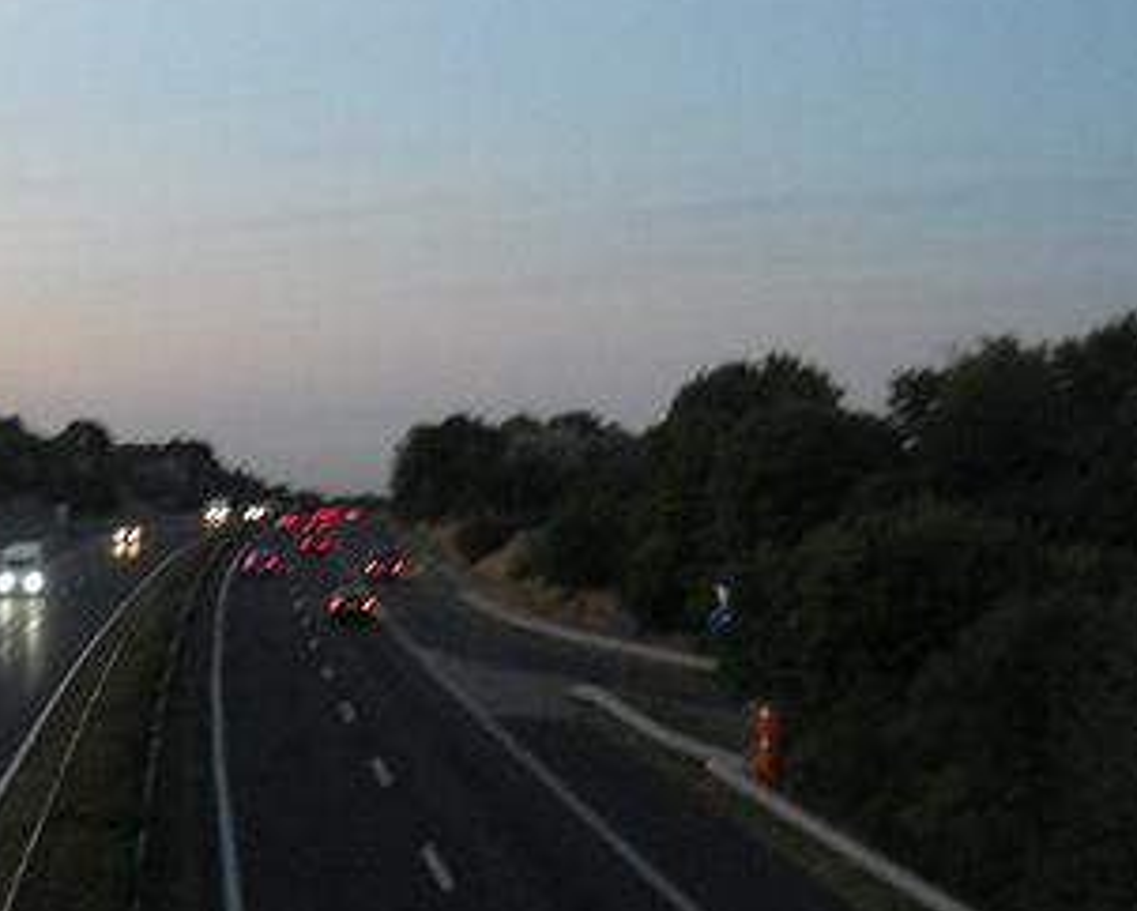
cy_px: 685
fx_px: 3199
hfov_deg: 19.7
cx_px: 43
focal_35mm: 95
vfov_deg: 16.1
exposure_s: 1/30
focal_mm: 6.72
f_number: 3.1
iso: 400
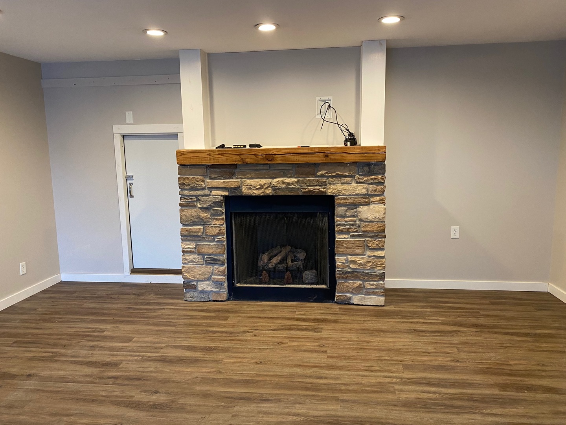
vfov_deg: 53.1
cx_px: 283
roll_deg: +0.5
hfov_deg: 67.3
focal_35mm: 26
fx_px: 425
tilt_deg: -8.6
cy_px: 212
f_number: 1.8
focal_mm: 4.25
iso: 200
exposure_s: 1/60
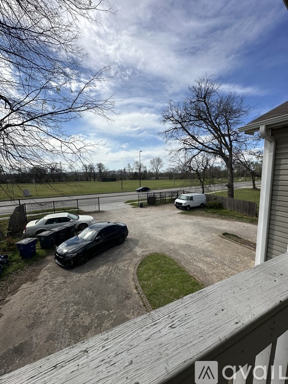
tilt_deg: -6.1
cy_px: 192
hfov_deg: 85.7
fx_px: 155
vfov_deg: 102.1
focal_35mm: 14
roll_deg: +0.4
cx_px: 144
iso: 50
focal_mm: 2.22
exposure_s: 1/2882
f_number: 2.2
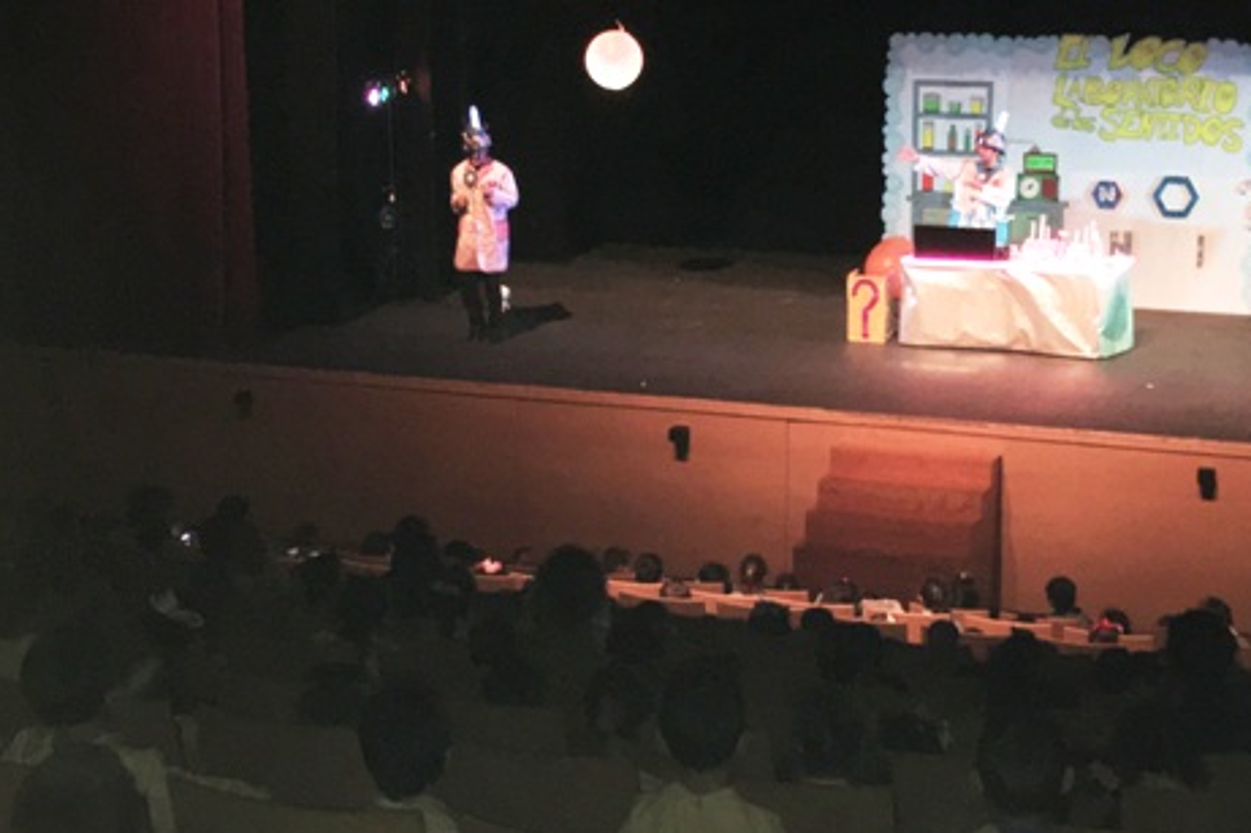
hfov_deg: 30.1
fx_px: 2327
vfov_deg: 20.3
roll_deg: -0.7
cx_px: 662
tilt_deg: -13.8
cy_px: 478
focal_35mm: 67
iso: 125
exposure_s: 1/17
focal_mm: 4.15
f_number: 2.2
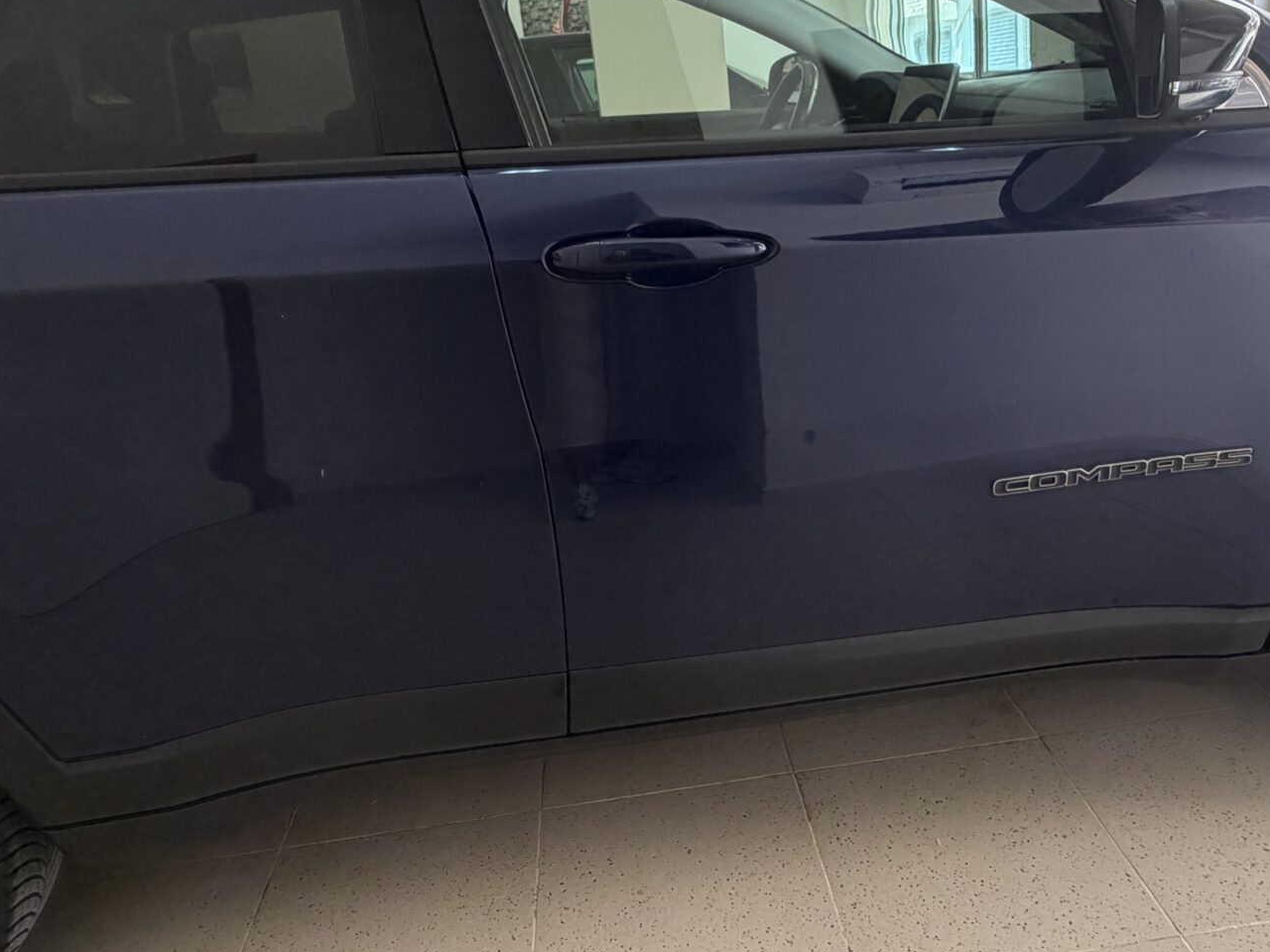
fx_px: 1027
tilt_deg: -16.8
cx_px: 679
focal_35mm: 28
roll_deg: +6.2
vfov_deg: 49.5
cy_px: 384
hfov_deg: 63.4
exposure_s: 1/100
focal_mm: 2.22
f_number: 2.2
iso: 200
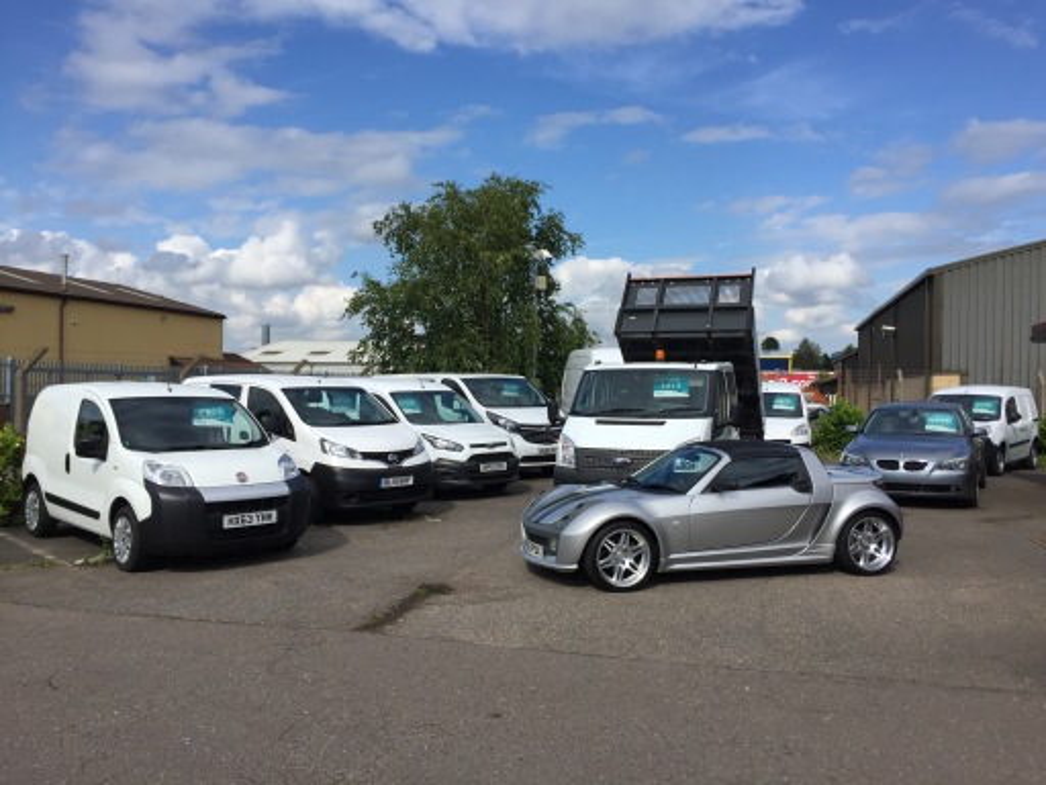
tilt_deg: -0.8
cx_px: 523
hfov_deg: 61.7
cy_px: 392
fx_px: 876
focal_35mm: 29
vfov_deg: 48.2
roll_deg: -0.8
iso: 32
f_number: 2.2
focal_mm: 4.15
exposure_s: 1/1980
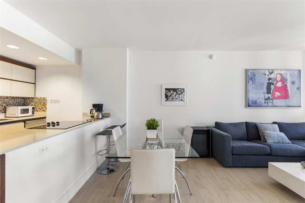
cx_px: 152
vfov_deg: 72.0
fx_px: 140
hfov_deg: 95.0
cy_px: 102
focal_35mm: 16
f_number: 9
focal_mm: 16.5
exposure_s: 1/2.5
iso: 250
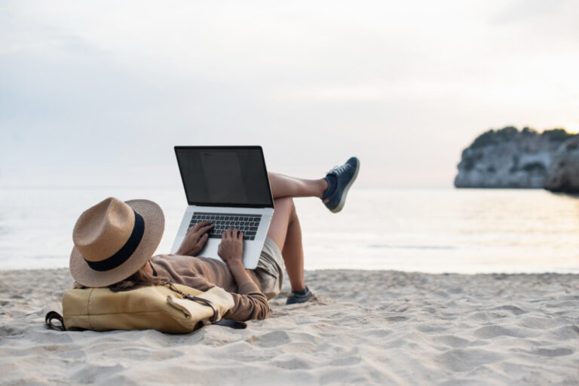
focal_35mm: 50
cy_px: 193
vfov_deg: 27.0
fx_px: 804
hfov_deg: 39.6
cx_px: 290
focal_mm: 50
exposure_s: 1/160
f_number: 3.2
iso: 200
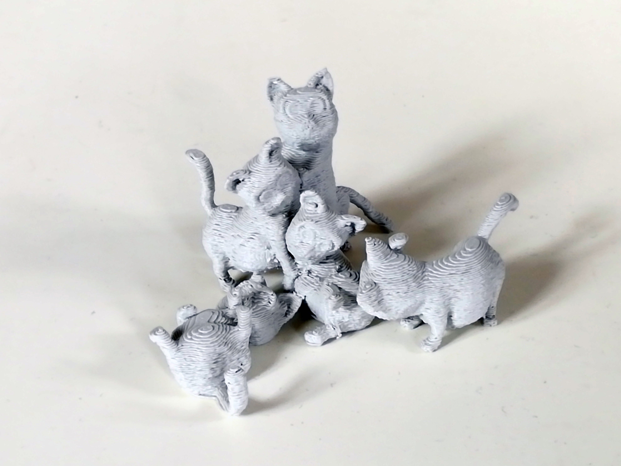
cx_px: 310
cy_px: 233
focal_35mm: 82
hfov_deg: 23.8
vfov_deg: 18.0
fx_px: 1471
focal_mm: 3.83
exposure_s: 1/33.3
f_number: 2.2
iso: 320
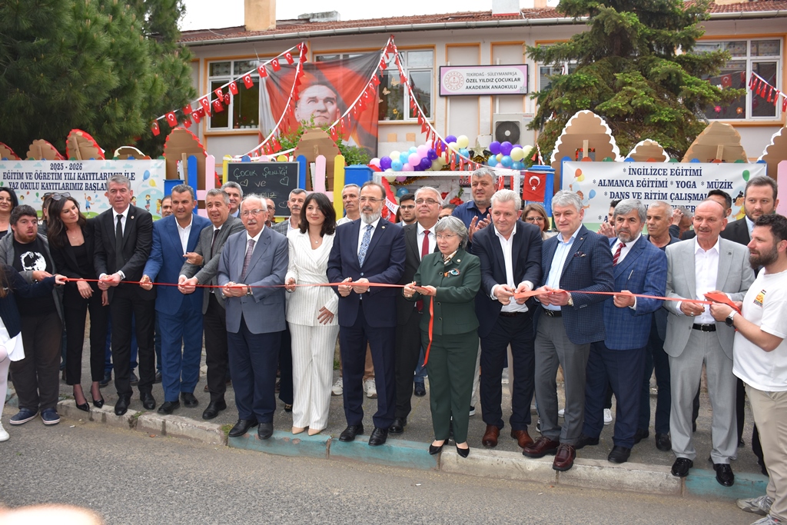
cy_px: 262
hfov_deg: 67.4
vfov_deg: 47.9
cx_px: 394
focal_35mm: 27
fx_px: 590
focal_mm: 18
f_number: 4.5
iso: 200
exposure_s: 1/320
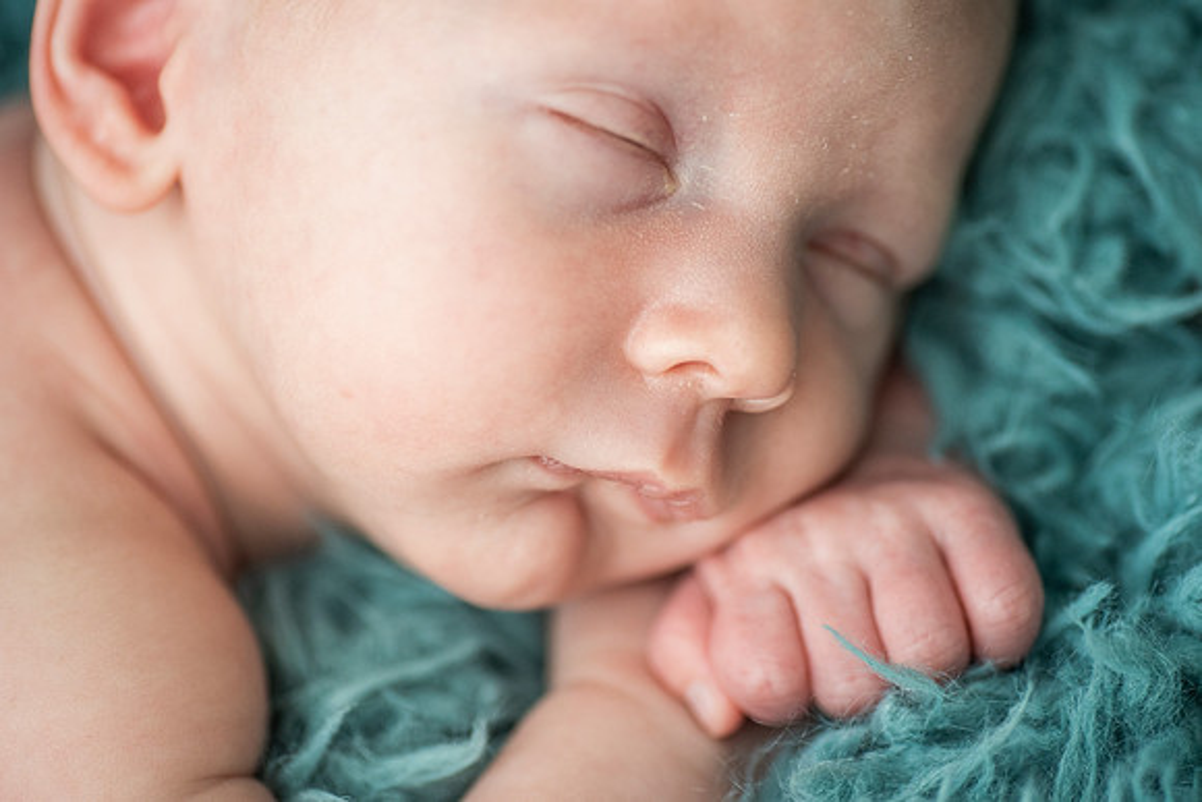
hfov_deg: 22.6
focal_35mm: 90
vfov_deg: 15.2
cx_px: 601
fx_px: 3006
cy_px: 401
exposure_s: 1/320
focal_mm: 90
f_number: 3.8
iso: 1000
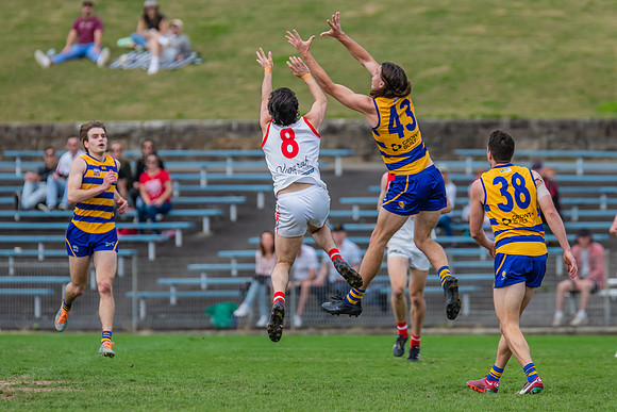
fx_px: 8464
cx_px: 286
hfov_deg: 4.2
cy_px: 233
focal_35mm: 494
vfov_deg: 2.8
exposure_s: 1/1600
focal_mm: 420
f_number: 6.3
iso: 800
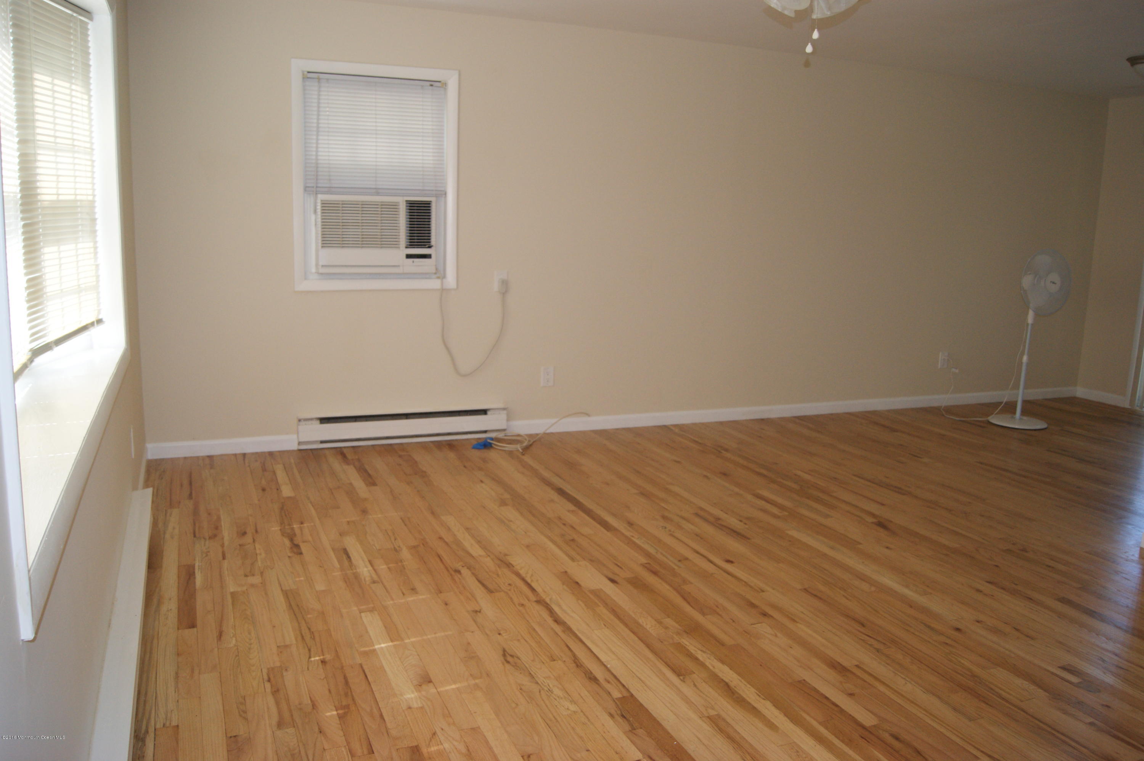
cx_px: 572
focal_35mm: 27
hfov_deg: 67.4
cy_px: 380
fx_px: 857
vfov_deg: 47.9
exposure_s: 1/160
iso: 320
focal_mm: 18
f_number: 4
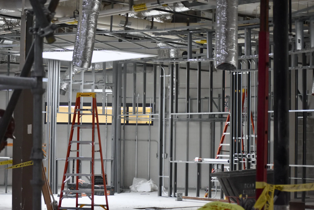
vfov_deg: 16.6
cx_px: 157
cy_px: 105
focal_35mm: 82
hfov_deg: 24.6
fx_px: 720
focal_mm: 55
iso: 2000
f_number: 4
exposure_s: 1/60
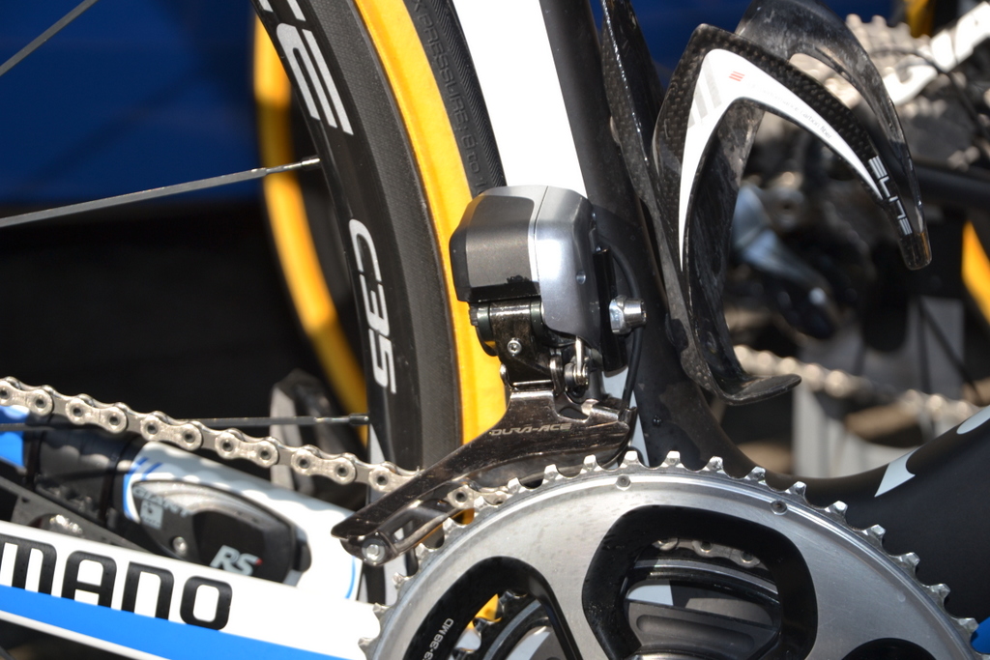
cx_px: 495
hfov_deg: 19.5
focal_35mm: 105
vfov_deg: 13.0
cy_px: 330
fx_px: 2888
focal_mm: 70
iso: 100
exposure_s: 1/200
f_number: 8
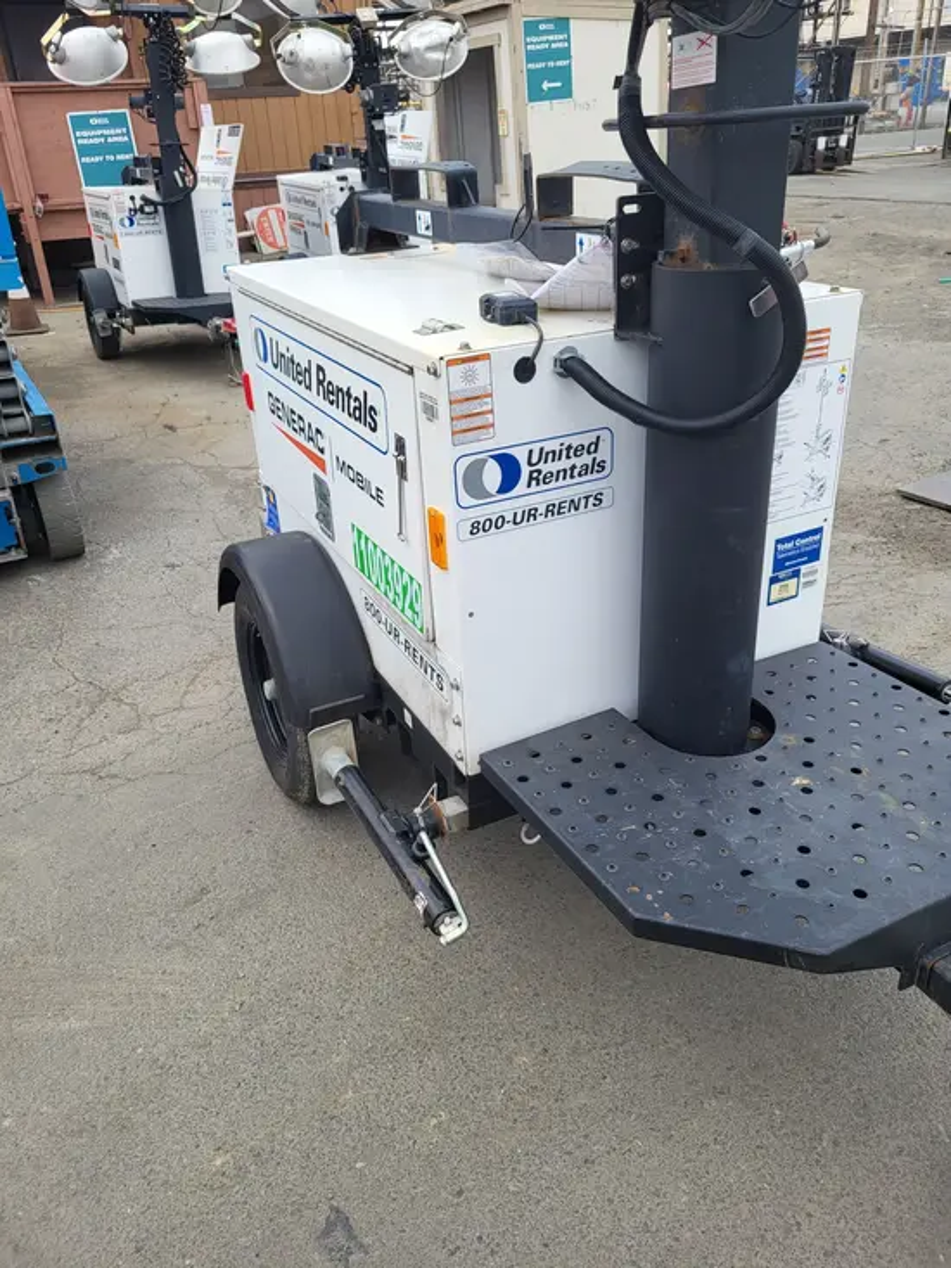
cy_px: 634
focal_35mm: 26
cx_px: 476
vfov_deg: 67.3
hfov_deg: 53.1
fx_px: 952
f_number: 1.8
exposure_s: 1/231
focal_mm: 5.4
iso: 40
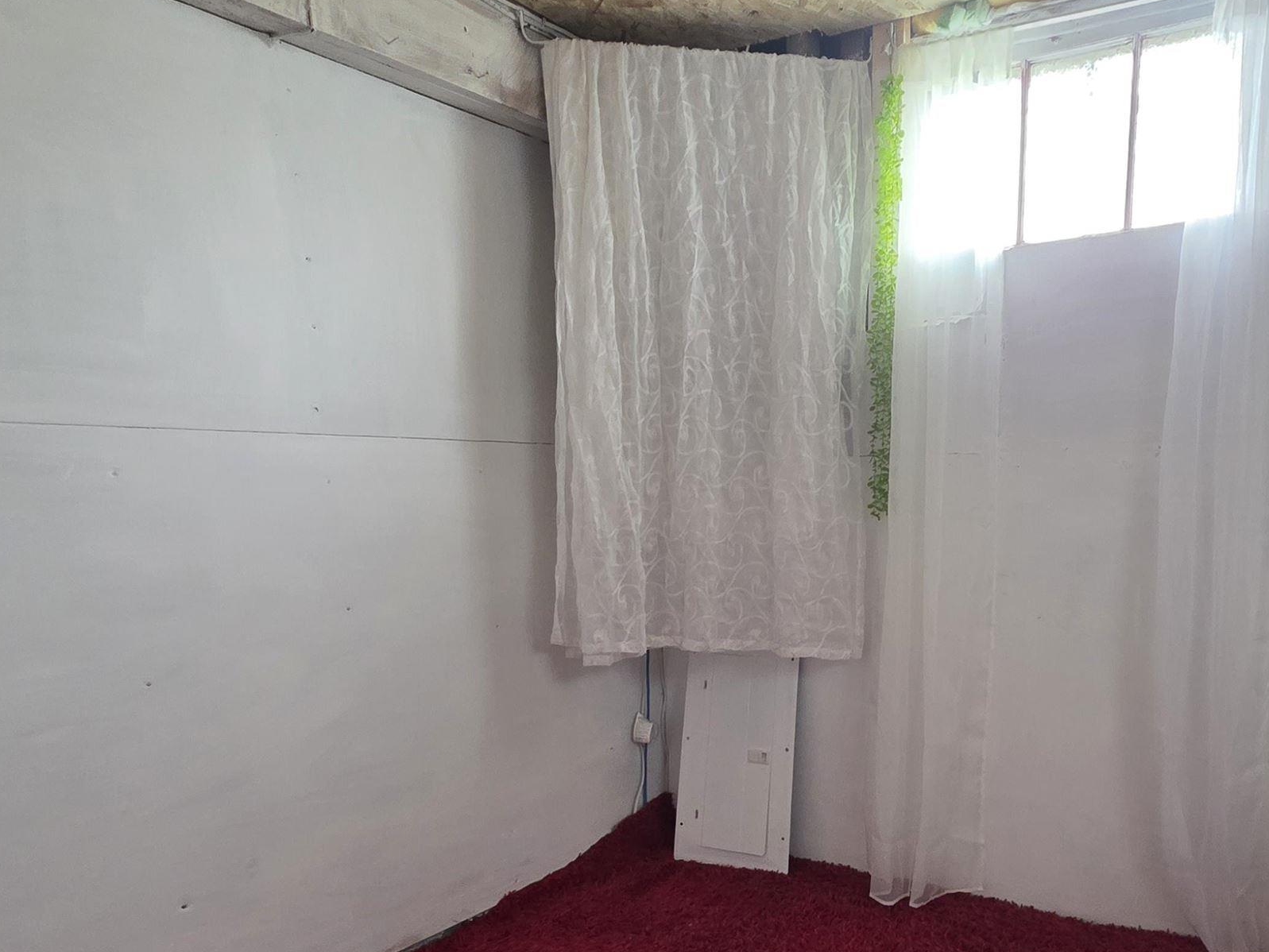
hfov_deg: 67.7
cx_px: 831
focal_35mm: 25
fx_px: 917
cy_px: 704
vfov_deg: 52.7
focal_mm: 2.2
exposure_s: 1/60
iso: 250
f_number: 1.9
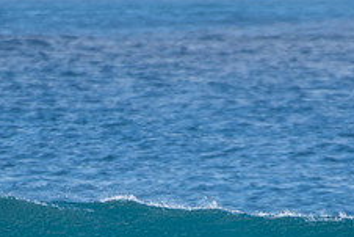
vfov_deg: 0.7
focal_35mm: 2021
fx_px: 19885
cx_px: 200
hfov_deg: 1.0
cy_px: 286
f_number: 5.6
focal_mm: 500
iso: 250
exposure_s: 1/640
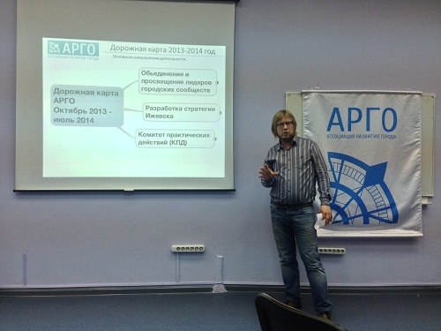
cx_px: 220
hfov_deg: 55.4
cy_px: 166
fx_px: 420
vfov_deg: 42.9
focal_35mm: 33
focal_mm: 4.12
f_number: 2.4
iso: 64
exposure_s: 1/40
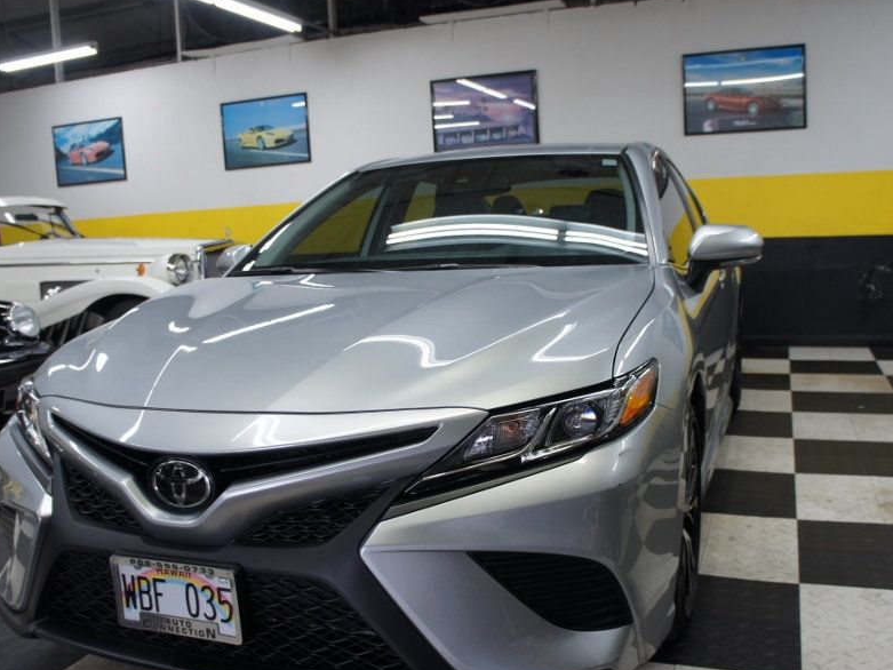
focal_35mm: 34
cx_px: 436
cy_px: 377
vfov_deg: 41.7
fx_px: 877
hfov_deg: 53.9
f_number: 4
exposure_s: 1/30
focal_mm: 18
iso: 200
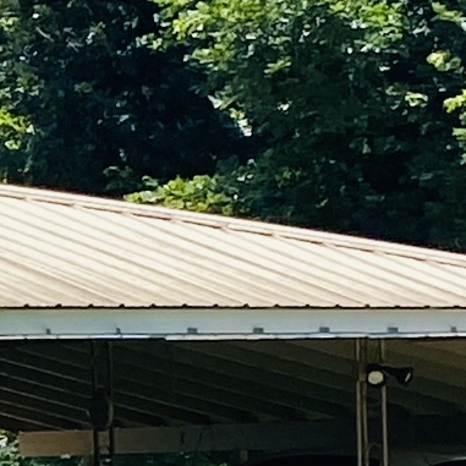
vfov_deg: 7.1
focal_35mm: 243
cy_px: 783
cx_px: -1109
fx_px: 3701
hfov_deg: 6.4
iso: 32
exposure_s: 1/1346
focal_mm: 4.25
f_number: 1.8
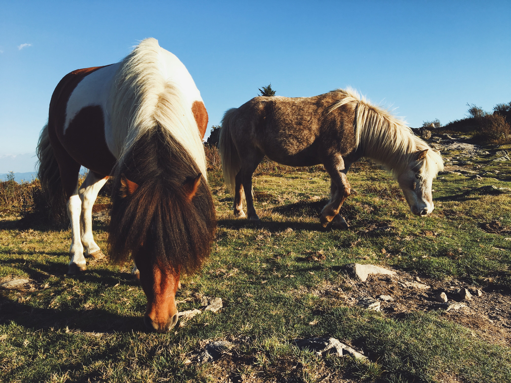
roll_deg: +0.8
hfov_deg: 61.7
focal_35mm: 29
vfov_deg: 48.2
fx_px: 428
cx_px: 256
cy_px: 192
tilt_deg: -4.7
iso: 25
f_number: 2.2
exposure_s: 1/874
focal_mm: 4.15
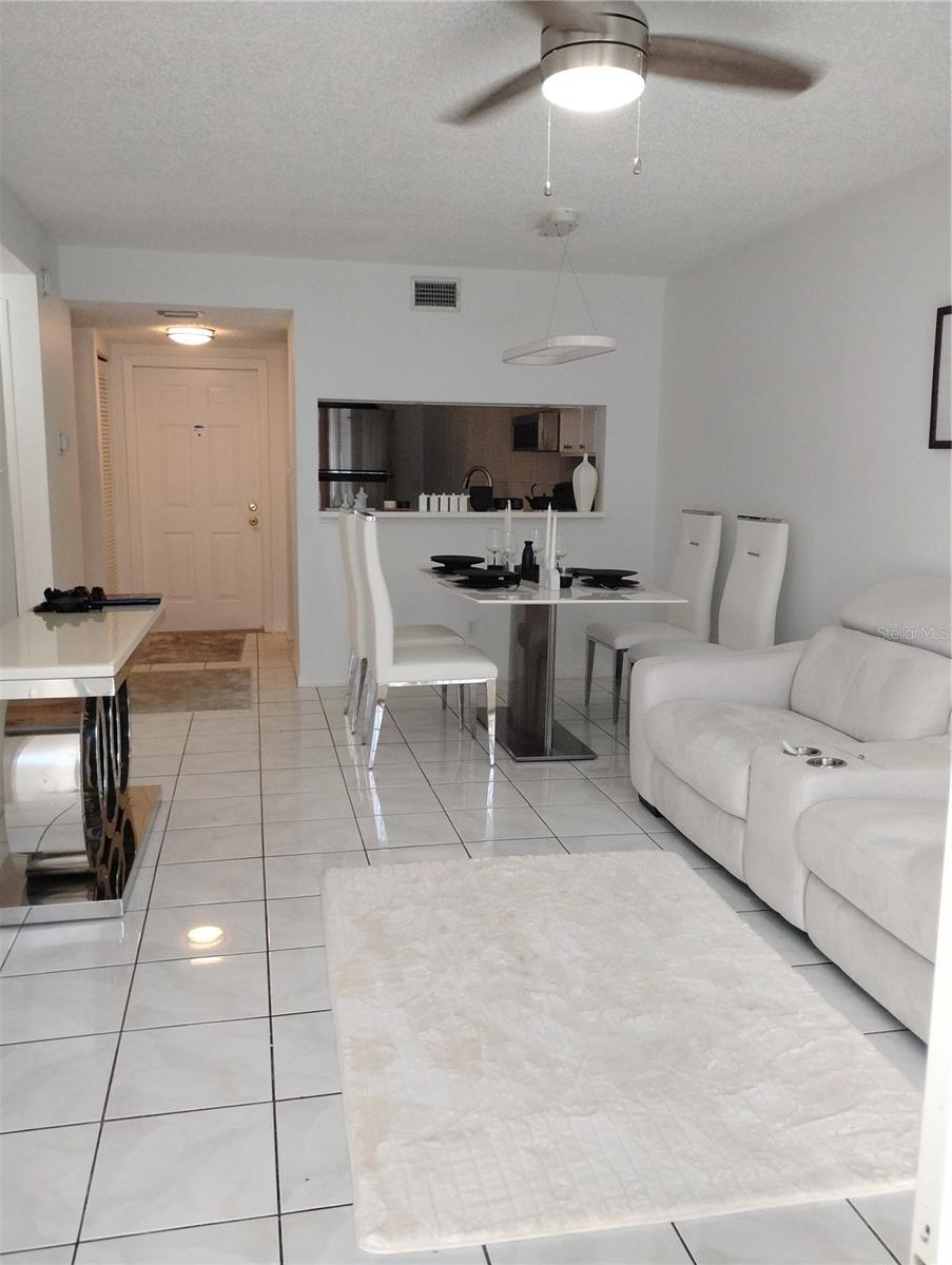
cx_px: 476
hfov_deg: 49.8
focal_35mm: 28
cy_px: 632
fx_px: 1025
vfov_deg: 63.4
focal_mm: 4.26
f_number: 1.8
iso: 813
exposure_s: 1/120
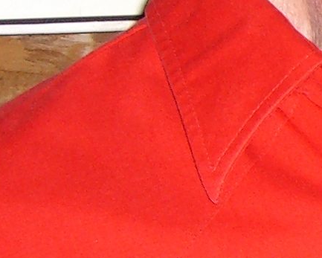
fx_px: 2508
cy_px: 167
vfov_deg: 5.9
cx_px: 819
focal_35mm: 263
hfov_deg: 6.9
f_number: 2.8
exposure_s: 1/60
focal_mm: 7.9
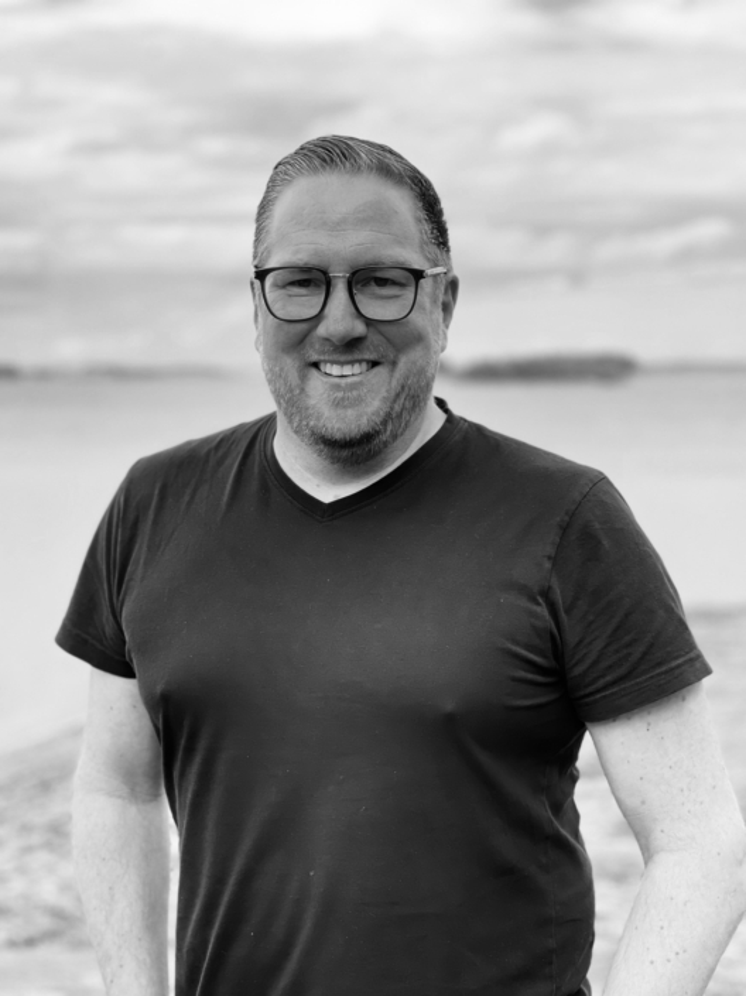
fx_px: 1841
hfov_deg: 22.9
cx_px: 373
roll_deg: +0.7
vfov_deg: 30.3
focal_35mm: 64
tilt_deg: -3.2
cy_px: 498
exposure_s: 1/296
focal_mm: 7.5
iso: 25
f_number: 2.2
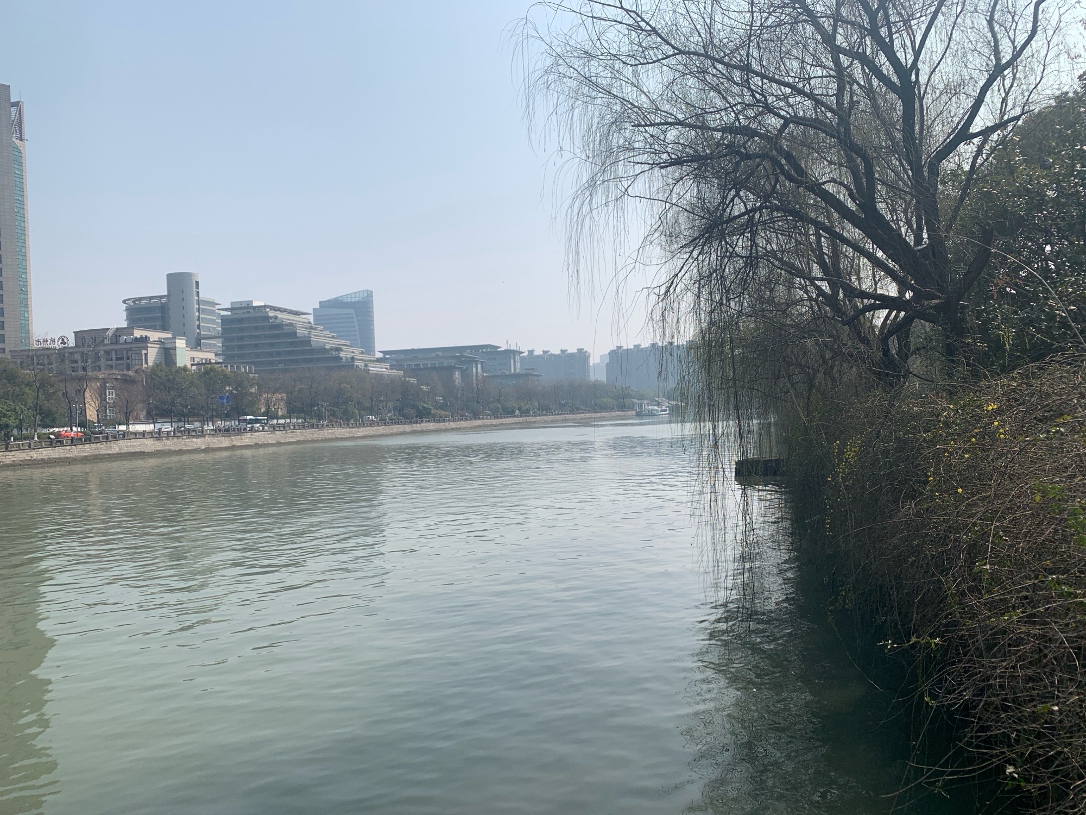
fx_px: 816
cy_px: 408
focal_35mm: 26
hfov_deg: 67.3
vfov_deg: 53.1
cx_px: 543
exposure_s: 1/3650
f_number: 1.8
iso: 25
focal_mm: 4.25
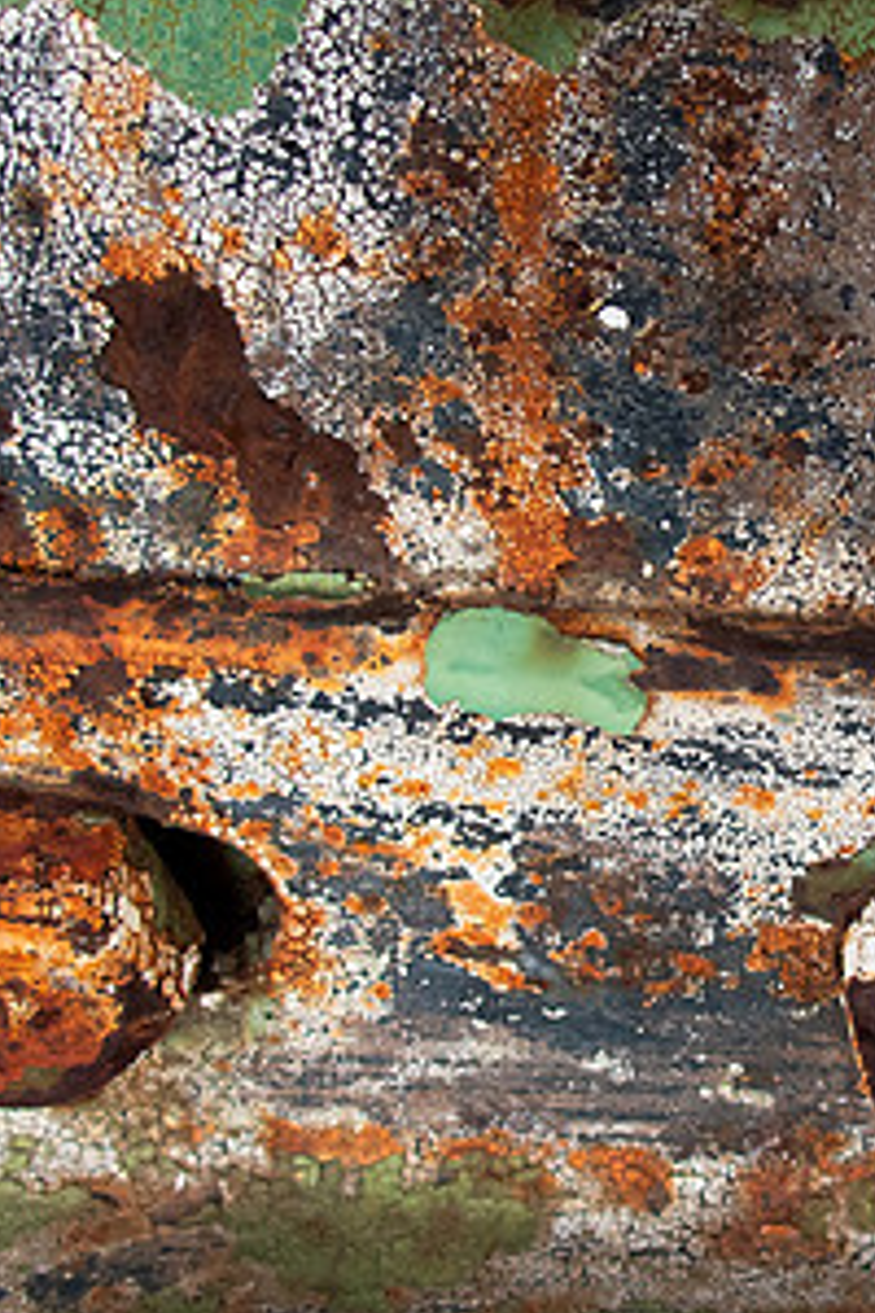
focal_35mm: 52
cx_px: 754
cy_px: 626
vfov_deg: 38.2
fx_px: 1896
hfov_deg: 25.3
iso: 200
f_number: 2.8
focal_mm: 4.5
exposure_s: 1/80
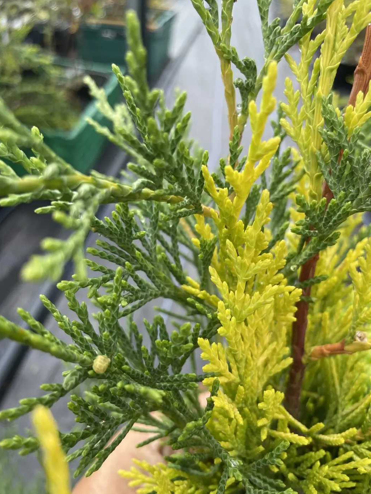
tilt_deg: -39.3
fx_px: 386
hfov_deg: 51.3
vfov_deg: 65.3
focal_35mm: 27
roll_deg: -6.8
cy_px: 240
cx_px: 191
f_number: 1.6
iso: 32
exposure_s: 1/955
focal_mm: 4.2
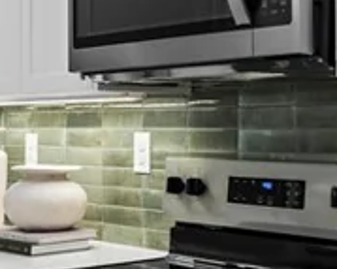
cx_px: 222
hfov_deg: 22.2
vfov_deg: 17.8
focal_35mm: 86
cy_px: 125
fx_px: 857
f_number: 8
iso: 200
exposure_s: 1/2.5
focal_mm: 16
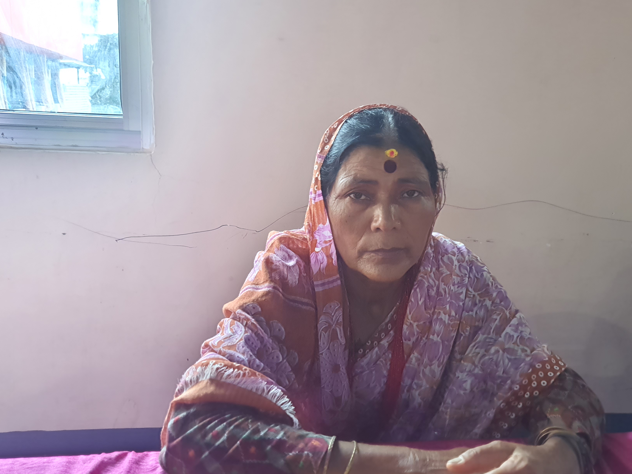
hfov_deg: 53.9
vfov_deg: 41.8
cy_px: 242
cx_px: 349
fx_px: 621
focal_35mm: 34
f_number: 1.8
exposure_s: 1/50
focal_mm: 5.23
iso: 640
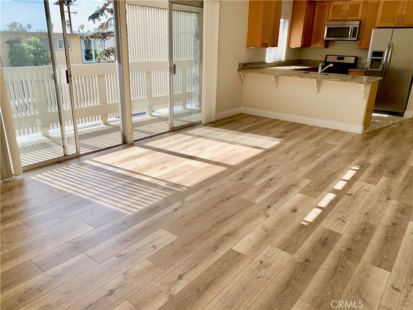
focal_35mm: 26
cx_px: 206
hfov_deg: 67.3
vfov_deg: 53.1
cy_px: 155
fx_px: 310
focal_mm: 4.25
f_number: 1.8
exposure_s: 1/518
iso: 25
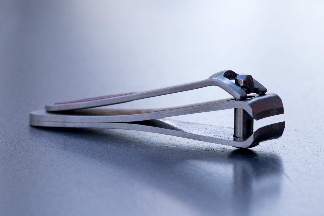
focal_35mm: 158
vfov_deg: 8.7
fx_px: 1417
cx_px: 162
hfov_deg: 13.0
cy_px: 108
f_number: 22
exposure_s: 1/160
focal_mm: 105
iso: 1600
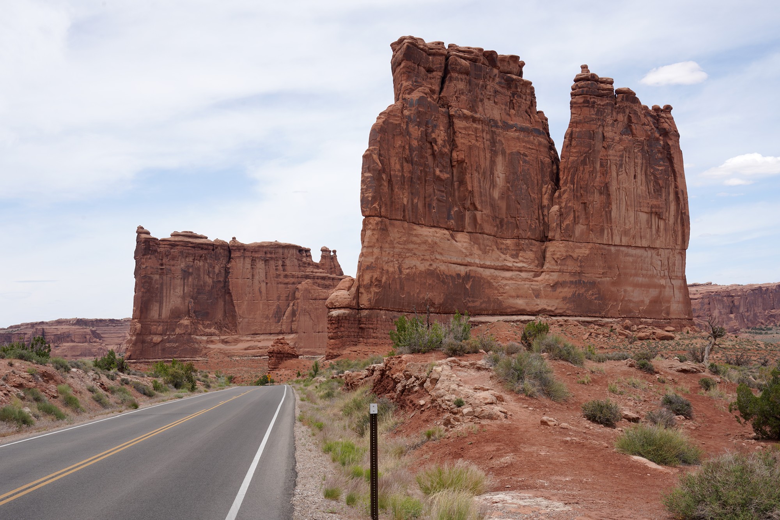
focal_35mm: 49
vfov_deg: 27.5
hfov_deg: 40.3
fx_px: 1062
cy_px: 260
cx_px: 390
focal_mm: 49
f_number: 14
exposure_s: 1/100
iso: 100
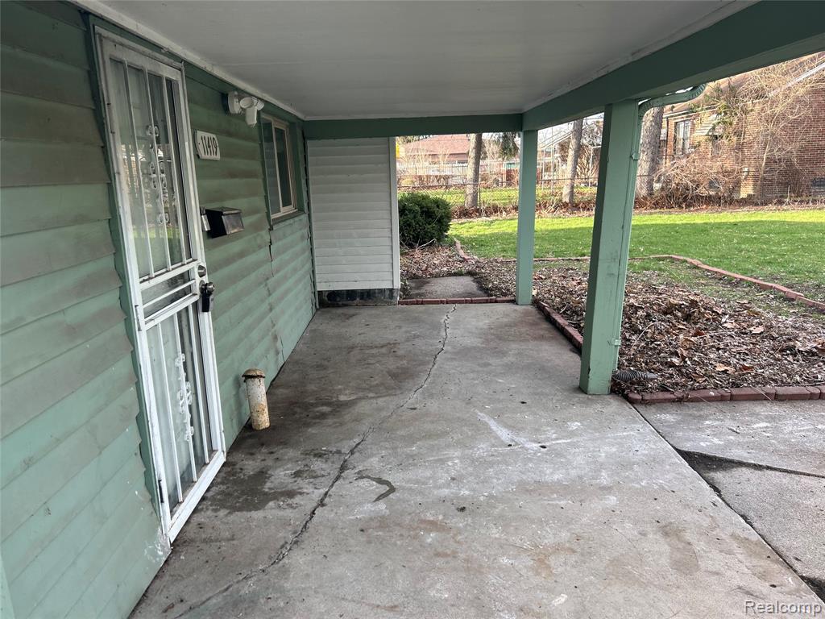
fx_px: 620
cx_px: 412
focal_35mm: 26
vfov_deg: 53.1
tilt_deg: -13.9
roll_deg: +1.9
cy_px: 310
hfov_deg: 67.3
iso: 40
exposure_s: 1/190
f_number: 1.5
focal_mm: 5.7
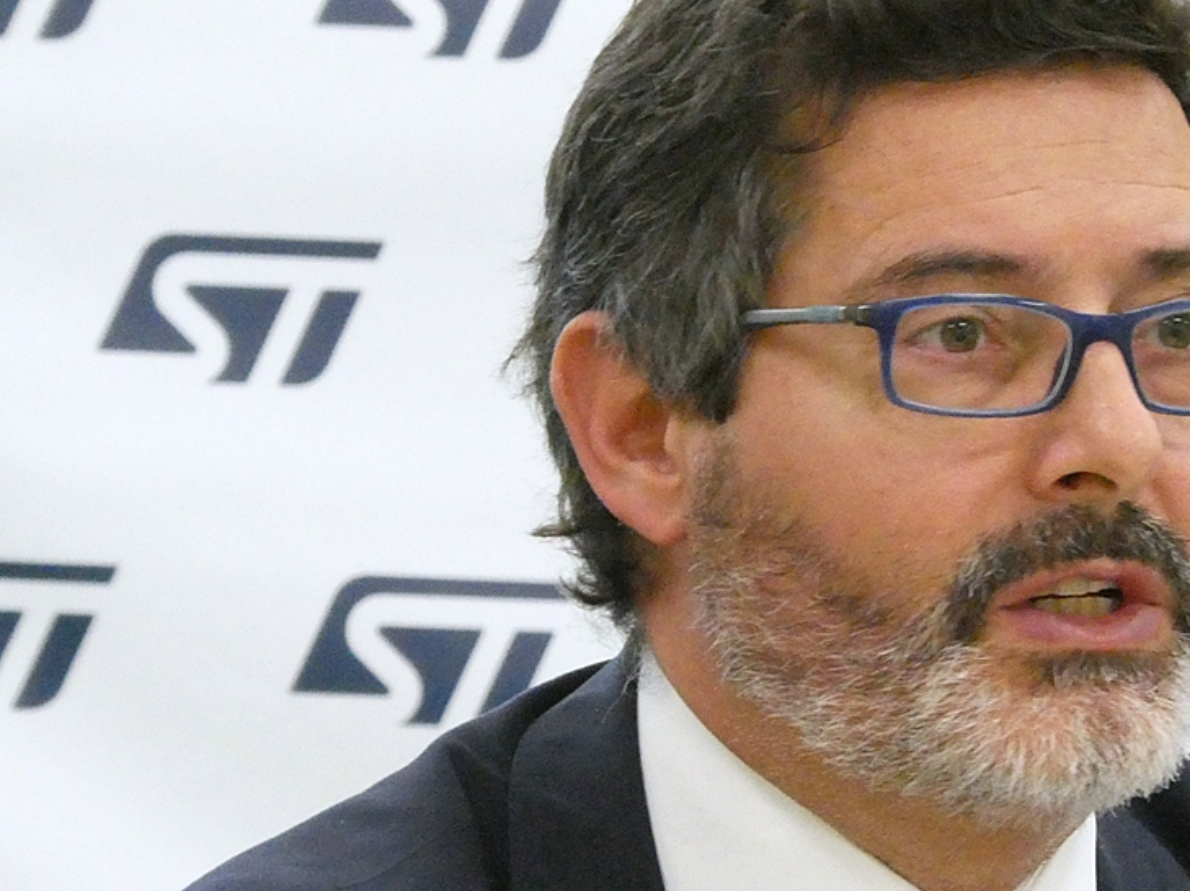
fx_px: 11167
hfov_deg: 6.1
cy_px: 615
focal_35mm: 325
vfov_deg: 4.6
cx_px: 849
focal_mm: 33.2
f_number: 5.6
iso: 1600
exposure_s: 1/60
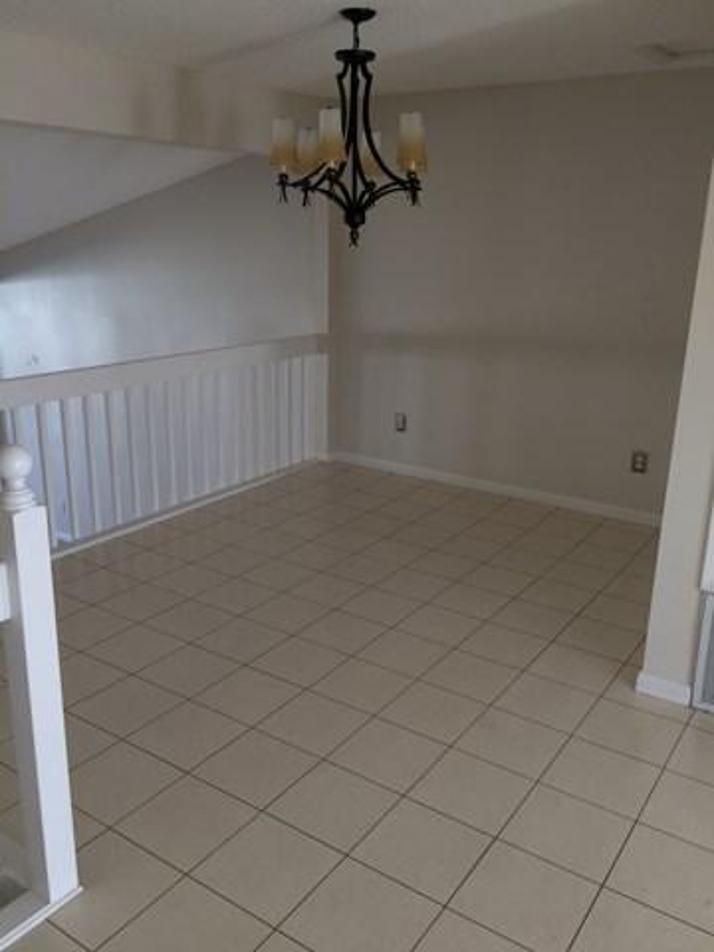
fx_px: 798
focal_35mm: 29
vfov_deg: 61.7
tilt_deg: -17.4
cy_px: 476
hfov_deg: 48.2
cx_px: 357
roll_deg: -0.9
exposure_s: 1/30
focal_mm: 4.15
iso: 40
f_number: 2.2
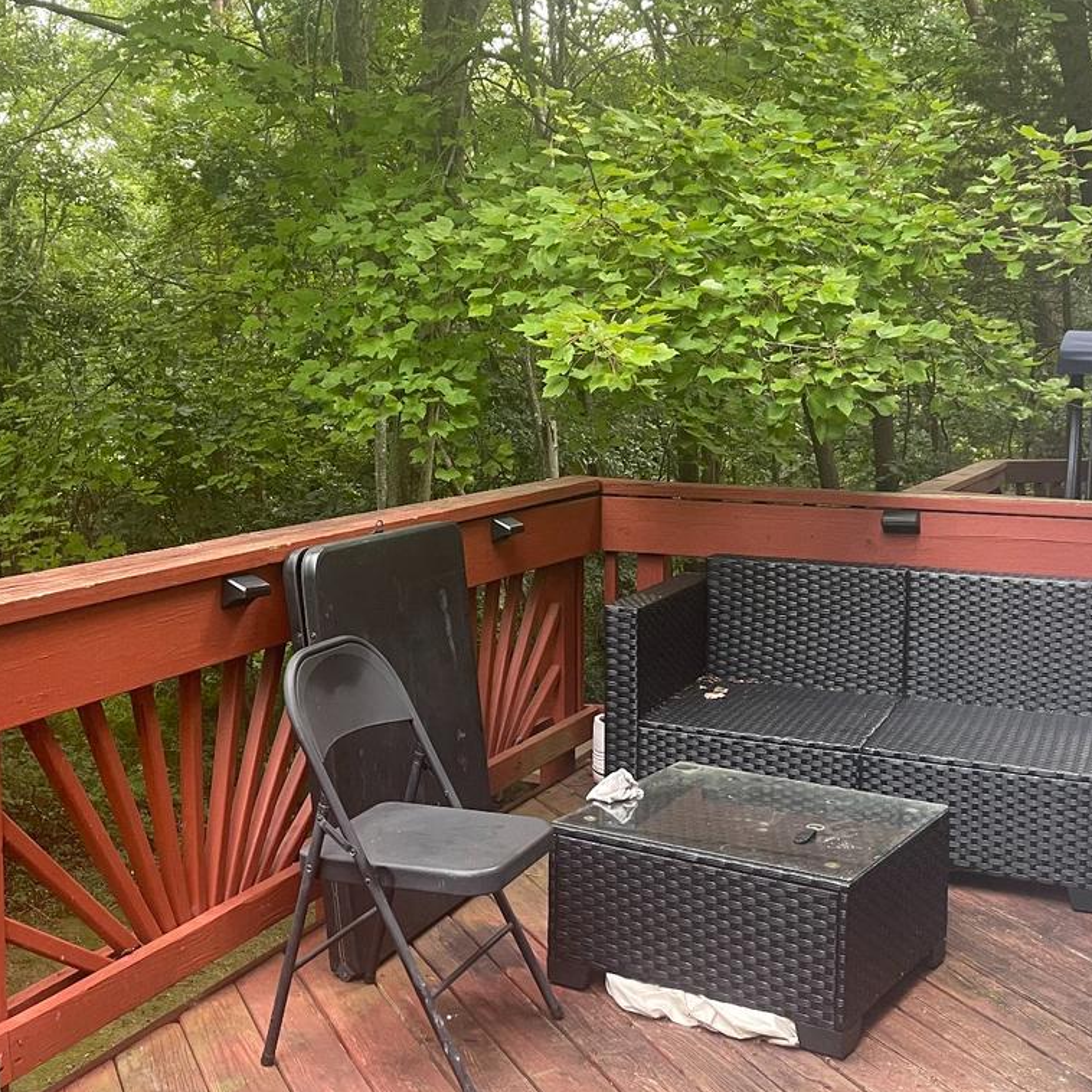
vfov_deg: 39.9
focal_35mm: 42
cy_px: 470
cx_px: 385
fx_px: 1499
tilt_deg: -4.1
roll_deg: -0.8
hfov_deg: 39.7
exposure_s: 1/60
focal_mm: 5.1
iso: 160
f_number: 1.6
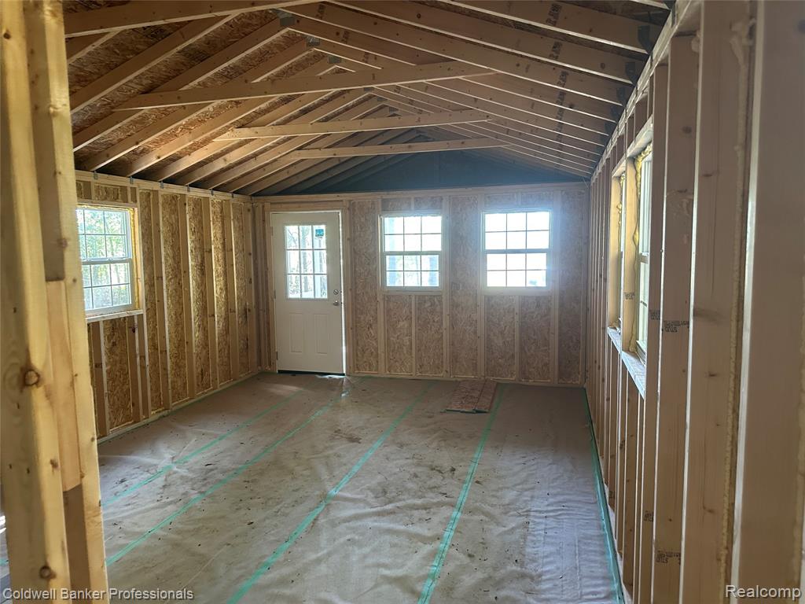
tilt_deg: -6.3
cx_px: 402
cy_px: 302
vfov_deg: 56.8
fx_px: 558
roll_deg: +2.3
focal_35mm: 24
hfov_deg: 71.6
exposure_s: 1/60
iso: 500
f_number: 1.78
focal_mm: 6.86
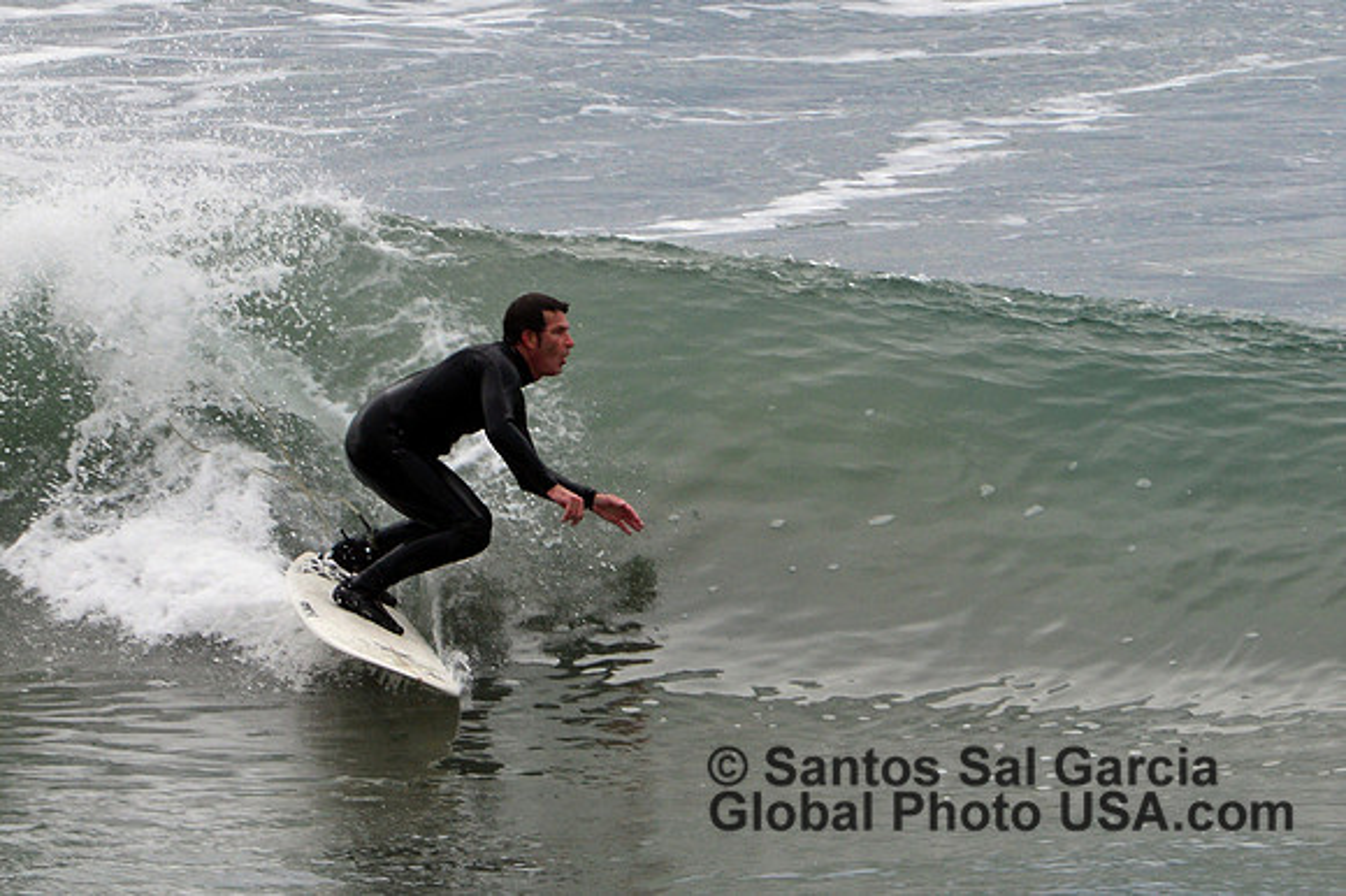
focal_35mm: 550
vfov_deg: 2.5
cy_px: 448
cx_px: 673
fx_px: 20551
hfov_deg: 3.8
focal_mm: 550
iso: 1000
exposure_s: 1/500
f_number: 11
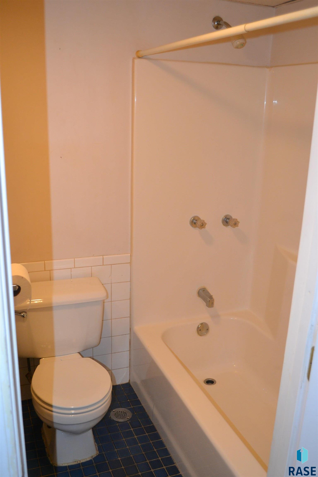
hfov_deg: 40.0
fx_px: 437
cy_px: 238
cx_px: 159
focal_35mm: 33
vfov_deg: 57.2
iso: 1100
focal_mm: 22
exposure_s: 1/60
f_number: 4
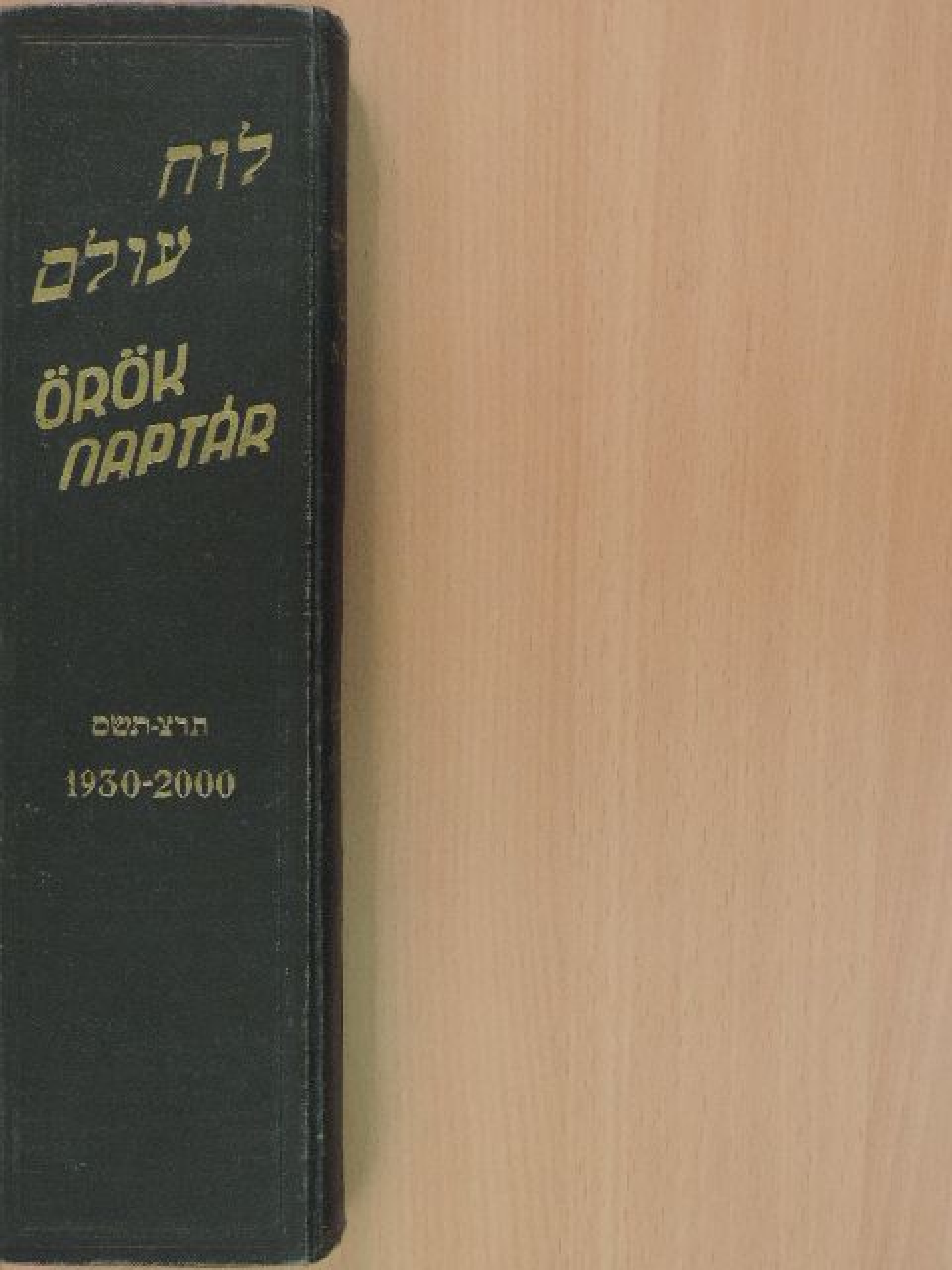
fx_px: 2200
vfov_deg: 32.2
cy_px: 635
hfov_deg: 24.4
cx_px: 476
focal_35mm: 60
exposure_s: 1/15
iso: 400
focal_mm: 10.7
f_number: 3.7
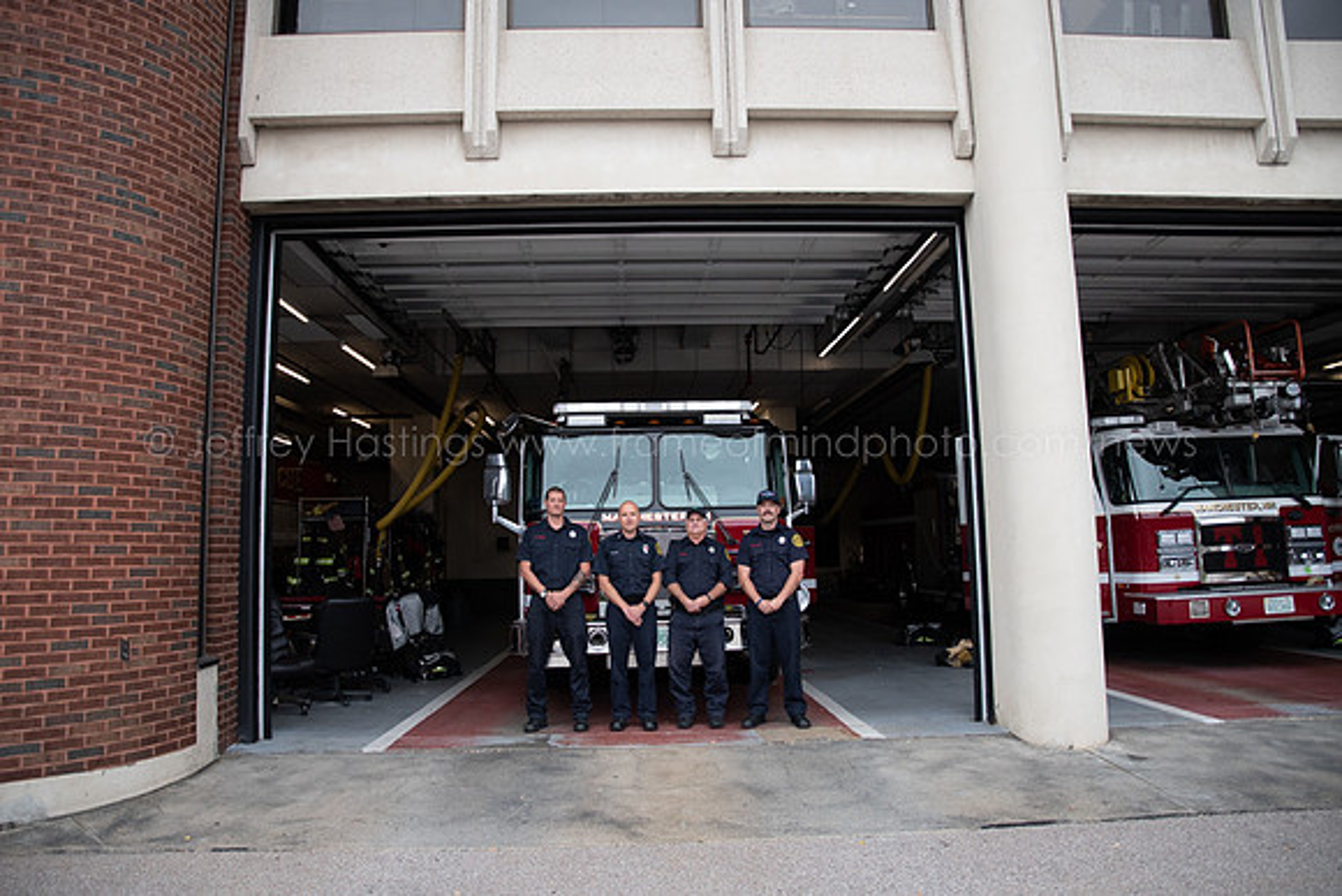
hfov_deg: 73.7
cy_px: 448
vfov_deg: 53.2
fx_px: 895
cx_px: 671
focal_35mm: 24
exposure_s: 1/1000
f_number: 3.2
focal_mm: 16
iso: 400
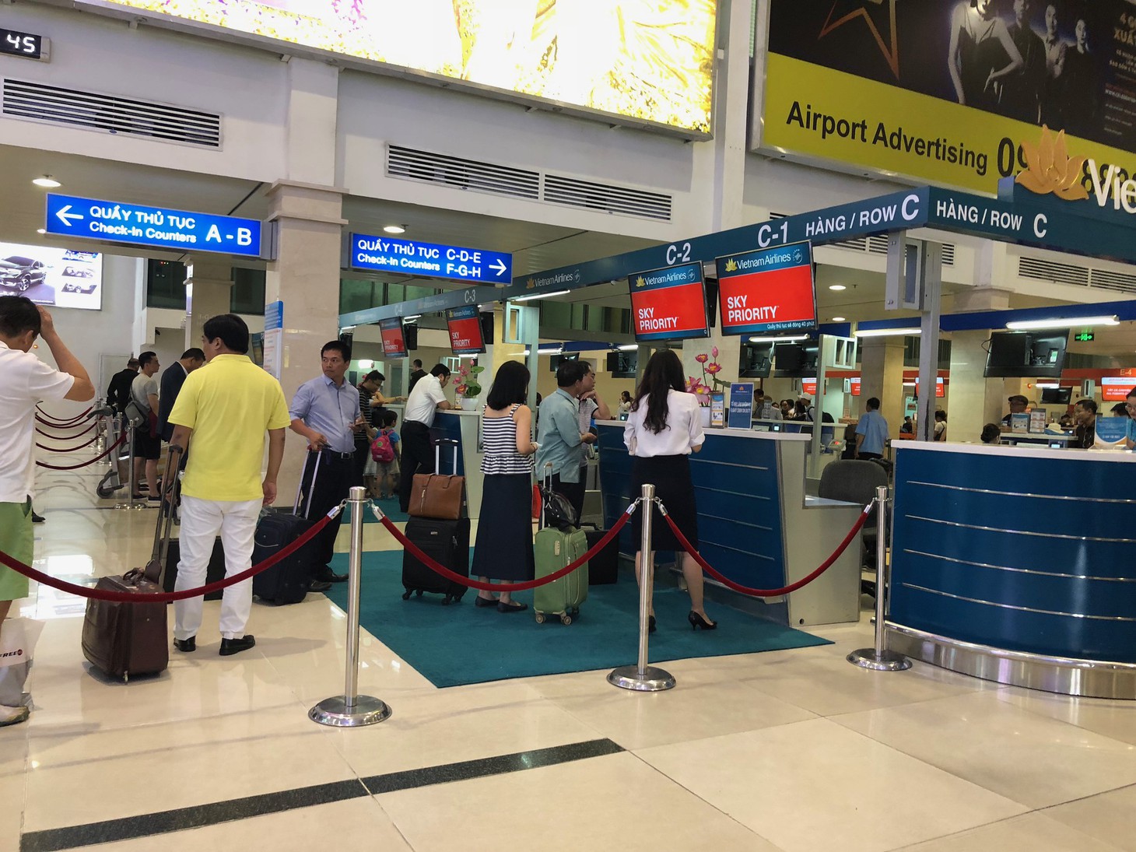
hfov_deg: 63.4
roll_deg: -2.4
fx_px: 919
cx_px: 568
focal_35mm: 28
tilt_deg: -2.3
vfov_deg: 49.7
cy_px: 426
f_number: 1.8
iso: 50
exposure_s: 1/17
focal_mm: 4
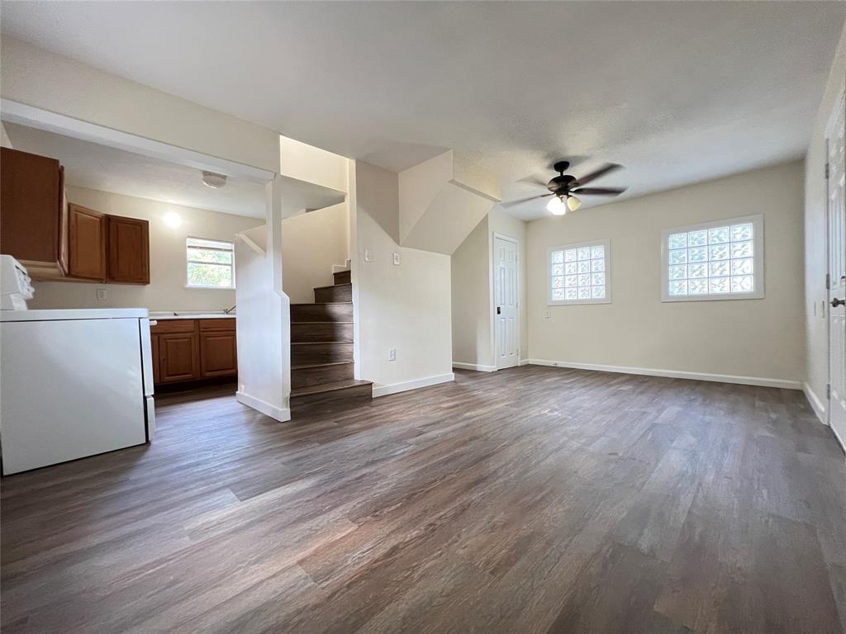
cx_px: 423
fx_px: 318
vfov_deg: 89.9
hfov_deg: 106.2
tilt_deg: +0.5
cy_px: 317
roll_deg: +1.6
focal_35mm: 13
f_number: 1.8
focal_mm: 1.57
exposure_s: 1/60
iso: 320
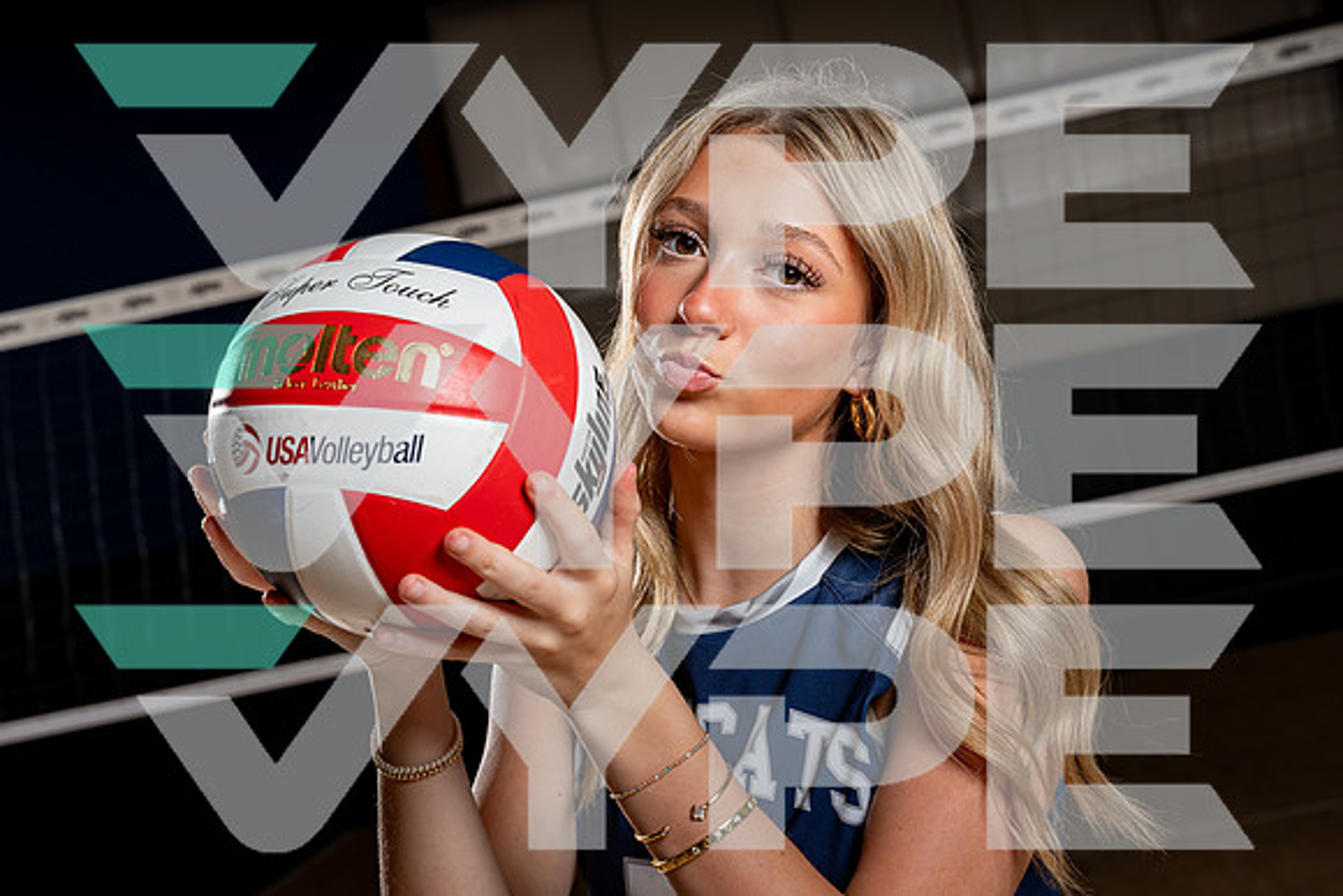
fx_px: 2537
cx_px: 672
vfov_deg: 20.0
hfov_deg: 29.6
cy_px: 448
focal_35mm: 68
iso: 100
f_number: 8
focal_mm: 68
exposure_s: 1/250
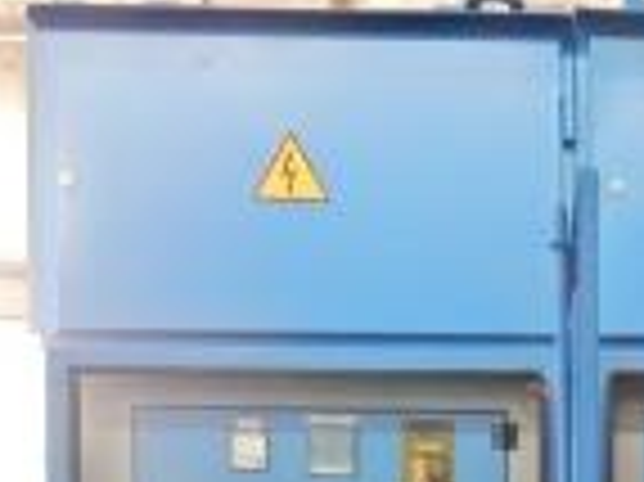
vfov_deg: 17.7
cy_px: 833
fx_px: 1283
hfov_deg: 26.7
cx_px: 635
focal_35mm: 69
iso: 500
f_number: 3
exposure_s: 1/8
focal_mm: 4
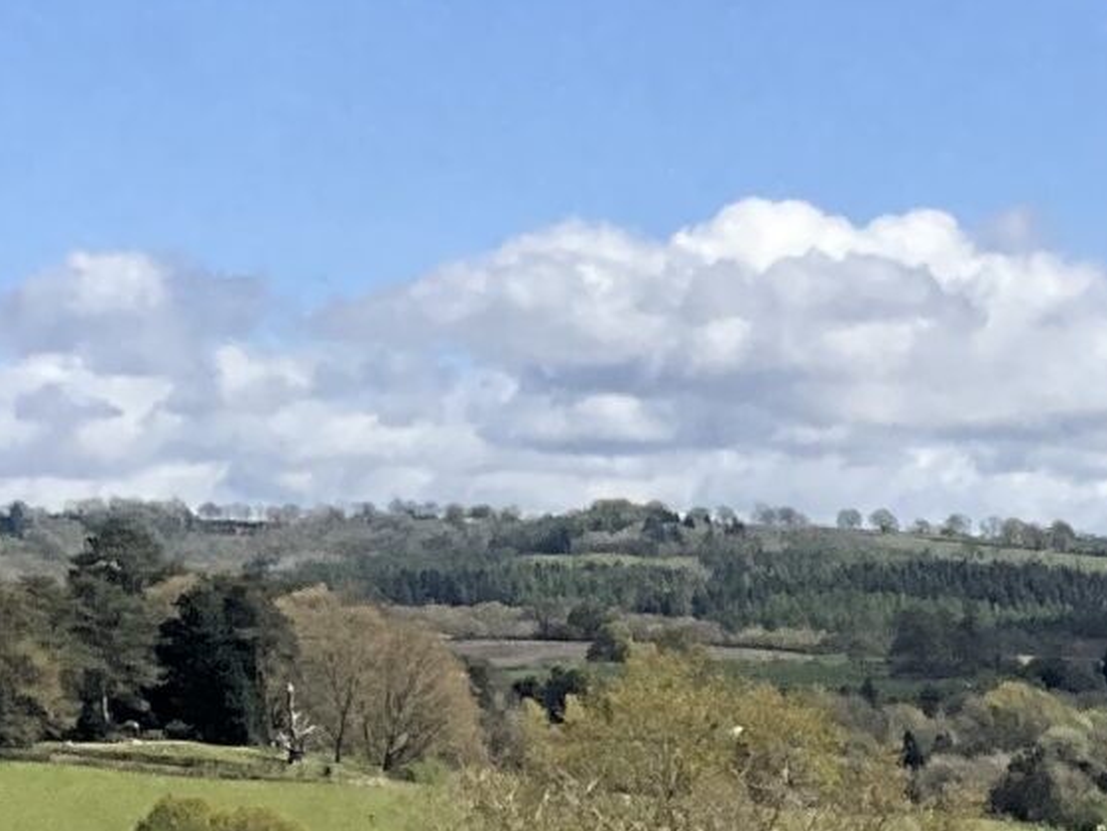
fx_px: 4255
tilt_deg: -13.8
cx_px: 2089
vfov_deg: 10.1
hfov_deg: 13.2
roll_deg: -0.1
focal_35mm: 133
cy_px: 1819
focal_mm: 3
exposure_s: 1/4405
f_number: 1.8
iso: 25
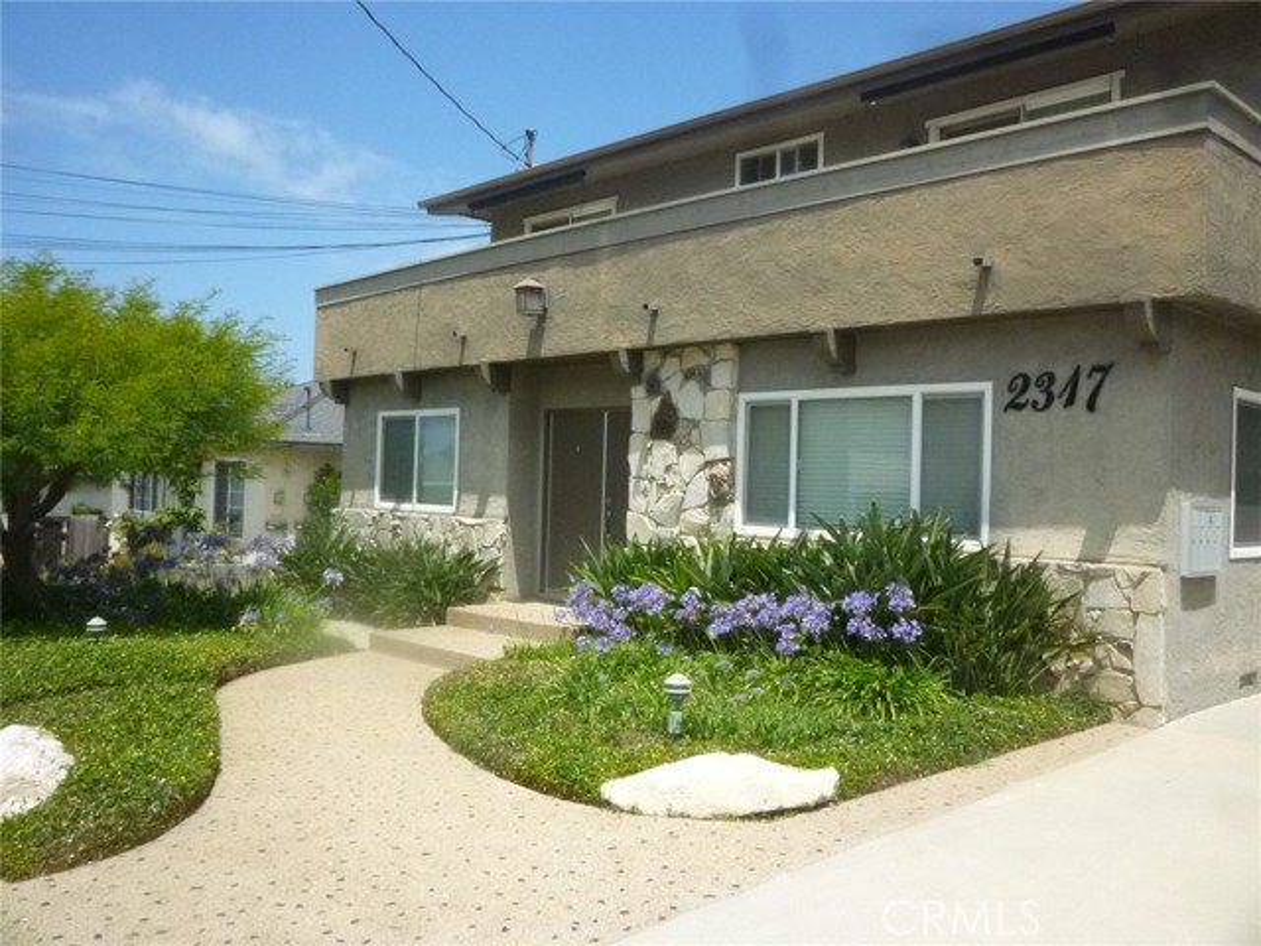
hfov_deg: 61.7
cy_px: 473
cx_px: 630
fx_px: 1056
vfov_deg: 48.2
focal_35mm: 29
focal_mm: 5.2
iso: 400
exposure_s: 1/640
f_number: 8
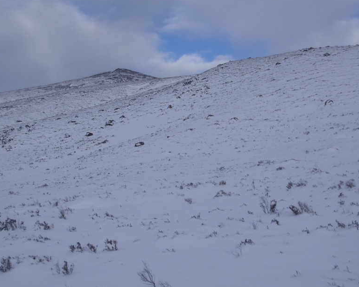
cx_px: 185
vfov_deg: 30.7
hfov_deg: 38.0
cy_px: 103
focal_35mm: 49
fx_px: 521
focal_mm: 6.53
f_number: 5
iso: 80
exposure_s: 1/640
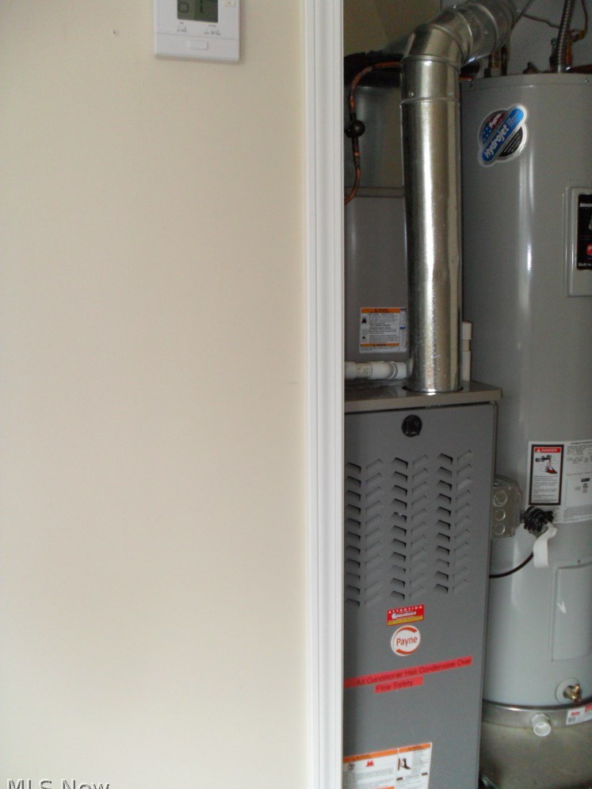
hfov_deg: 39.7
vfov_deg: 51.4
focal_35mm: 36
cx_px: 304
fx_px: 821
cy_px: 400
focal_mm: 6.3
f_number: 3
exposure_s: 1/45
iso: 200
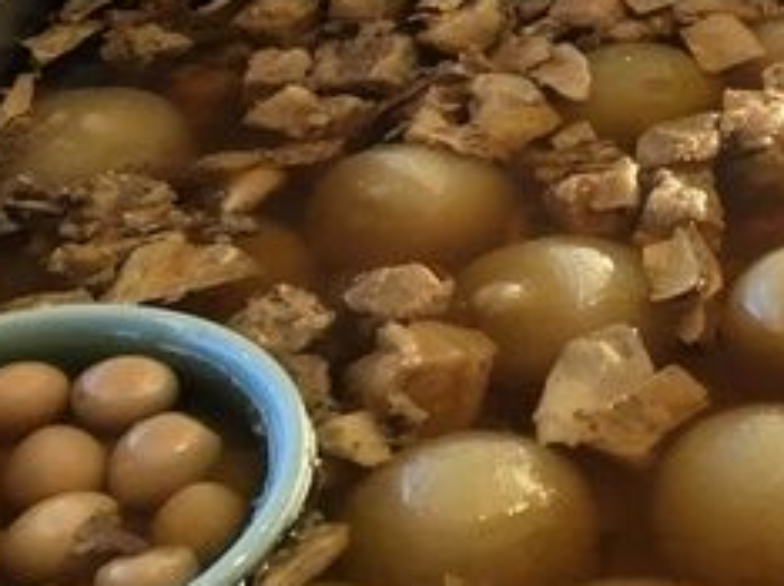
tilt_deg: -19.4
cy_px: -337
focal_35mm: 101
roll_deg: -1.7
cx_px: 839
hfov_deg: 18.8
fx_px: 2285
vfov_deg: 13.6
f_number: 2.2
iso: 32
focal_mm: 4.15
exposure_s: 1/30
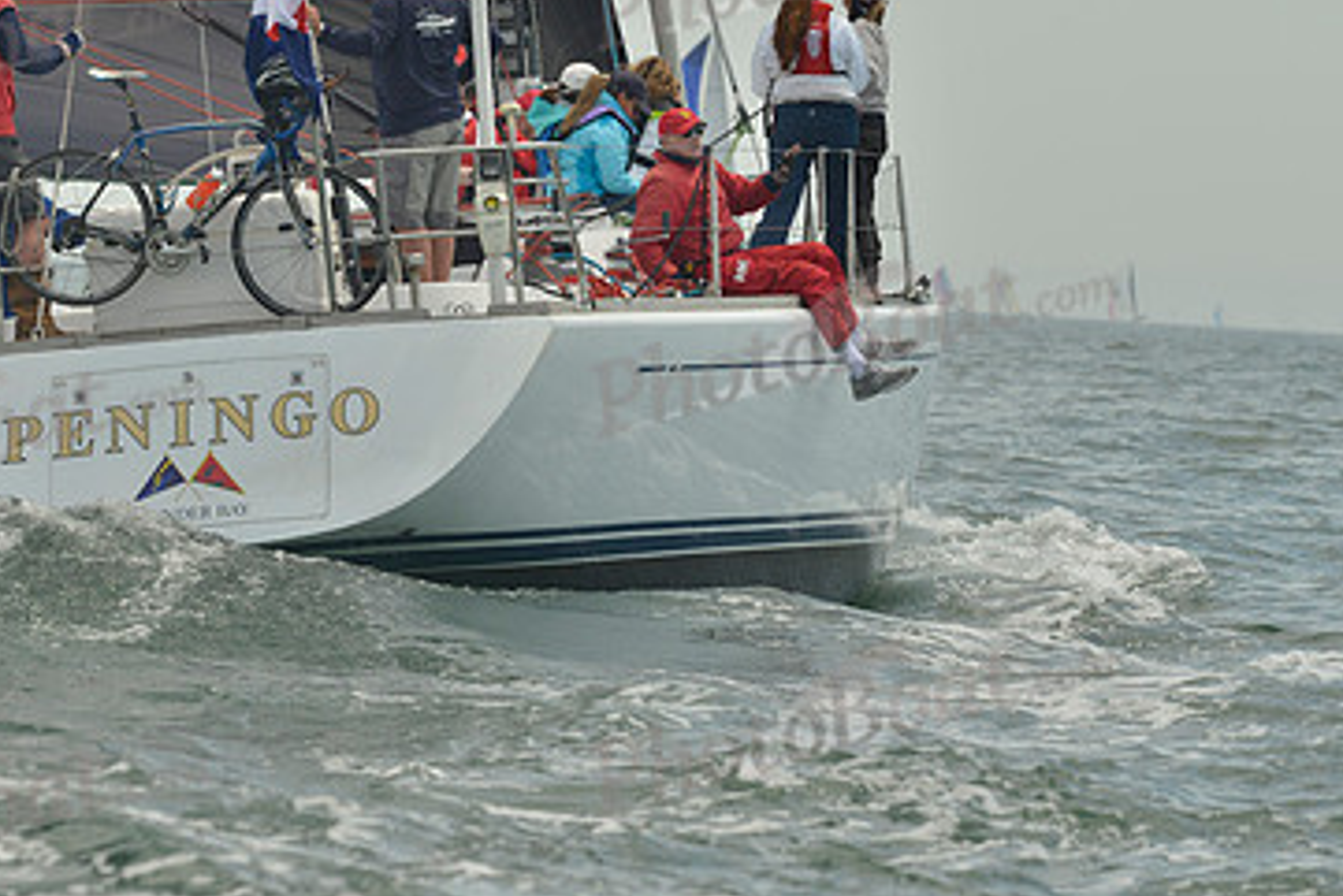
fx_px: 9591
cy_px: 199
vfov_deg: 5.3
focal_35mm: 257
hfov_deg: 8.0
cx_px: 402
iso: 280
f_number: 8
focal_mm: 160
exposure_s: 1/1250
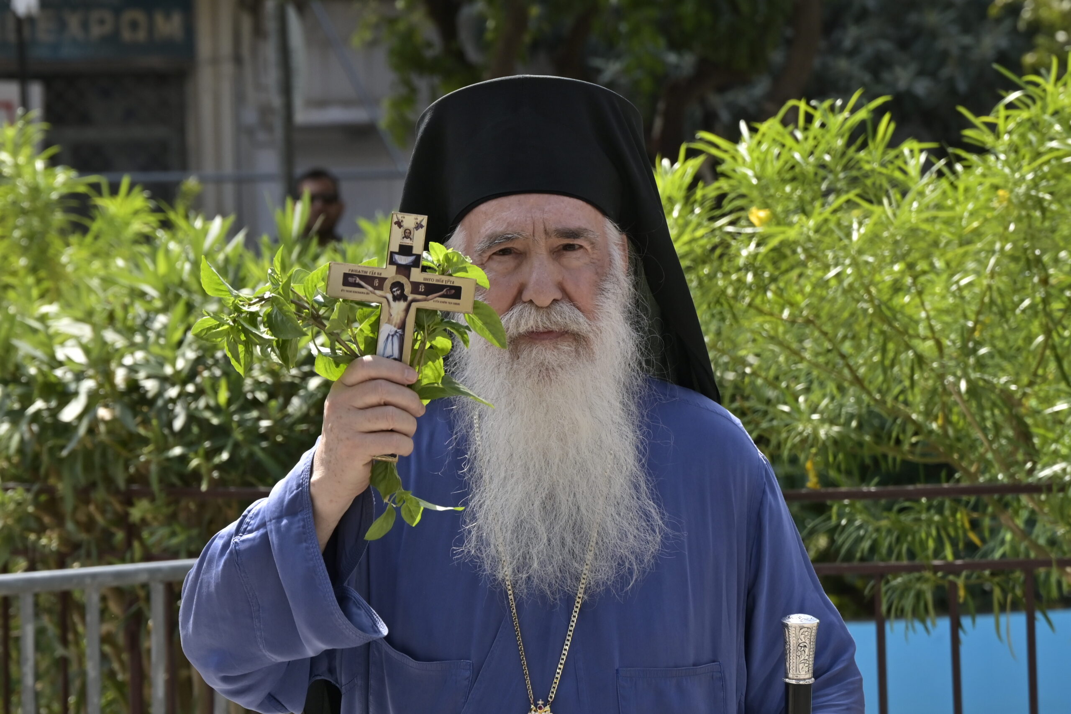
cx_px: 536
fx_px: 5117
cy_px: 357
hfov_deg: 11.9
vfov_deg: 8.0
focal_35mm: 172
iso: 320
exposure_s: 1/640
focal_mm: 115
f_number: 8
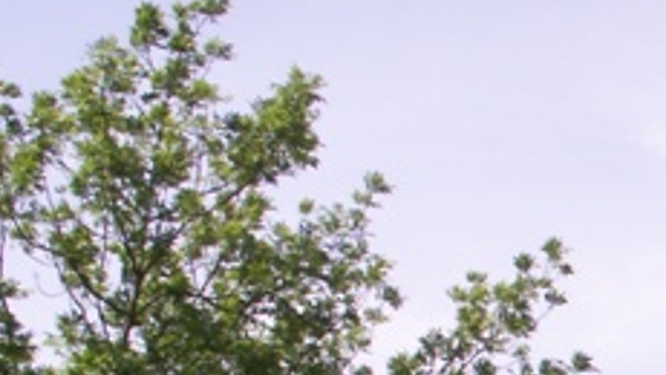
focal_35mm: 132
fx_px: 2331
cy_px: 652
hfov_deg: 14.8
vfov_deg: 8.8
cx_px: 1073
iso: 50
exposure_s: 1/160
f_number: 7.1
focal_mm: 5.86
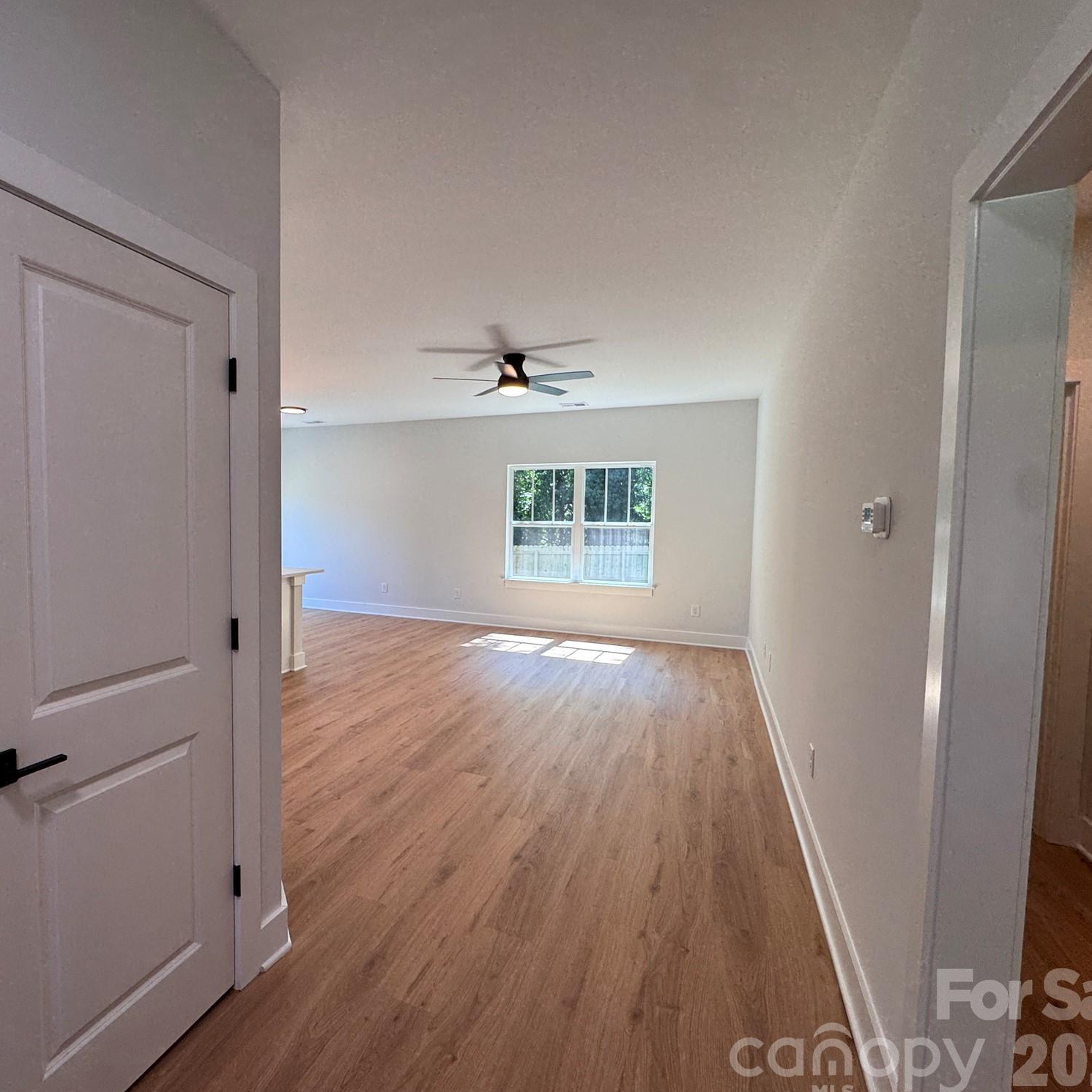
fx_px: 607
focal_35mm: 17
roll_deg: -0.3
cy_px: 550
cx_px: 420
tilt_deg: -4.1
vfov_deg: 84.0
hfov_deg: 82.6
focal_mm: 2.22
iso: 80
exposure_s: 1/120
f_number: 2.2
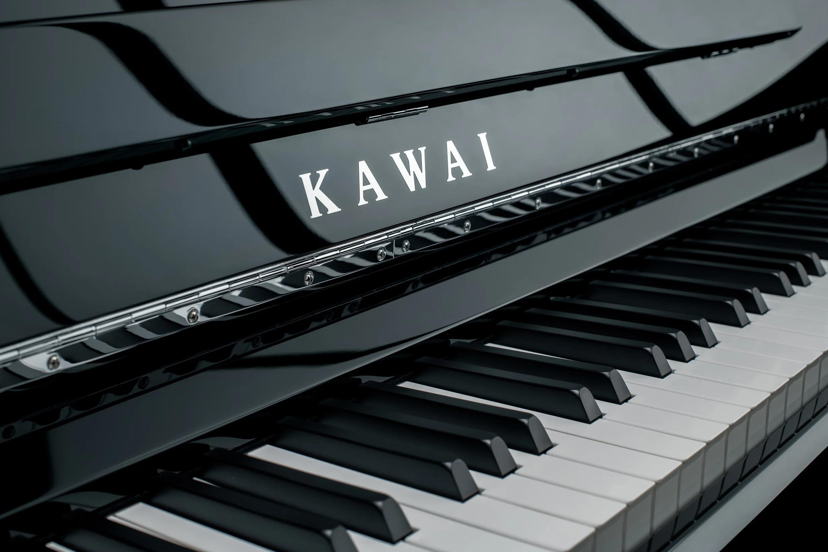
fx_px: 1173
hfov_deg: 38.9
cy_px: 277
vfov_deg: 26.5
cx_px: 416
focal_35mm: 51
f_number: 11
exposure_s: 1/6
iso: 400
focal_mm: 50
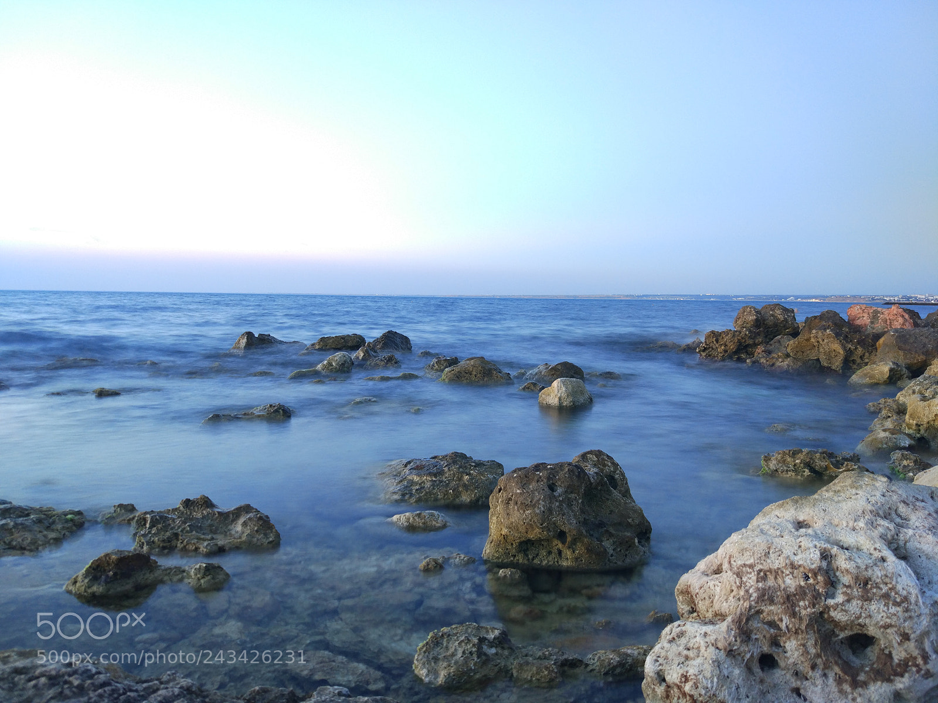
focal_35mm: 28
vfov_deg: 49.7
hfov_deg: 63.4
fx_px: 759
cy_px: 352
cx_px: 469
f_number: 2
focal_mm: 4.26
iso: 100
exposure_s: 2
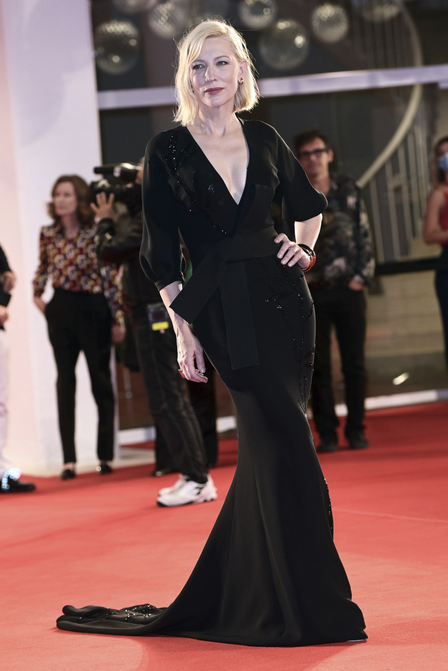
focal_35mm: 125
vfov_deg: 16.4
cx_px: 224
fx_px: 2333
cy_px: 336
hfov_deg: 11.0
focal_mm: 125
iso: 800
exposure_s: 1/250
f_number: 4
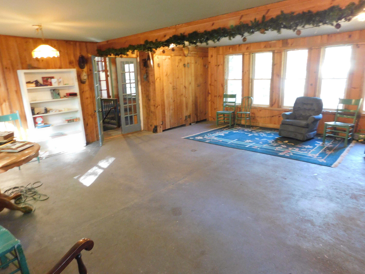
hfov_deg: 73.9
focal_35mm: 23
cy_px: 137
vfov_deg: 58.9
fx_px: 243
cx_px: 182
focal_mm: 4
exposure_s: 1/8
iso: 400
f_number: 3
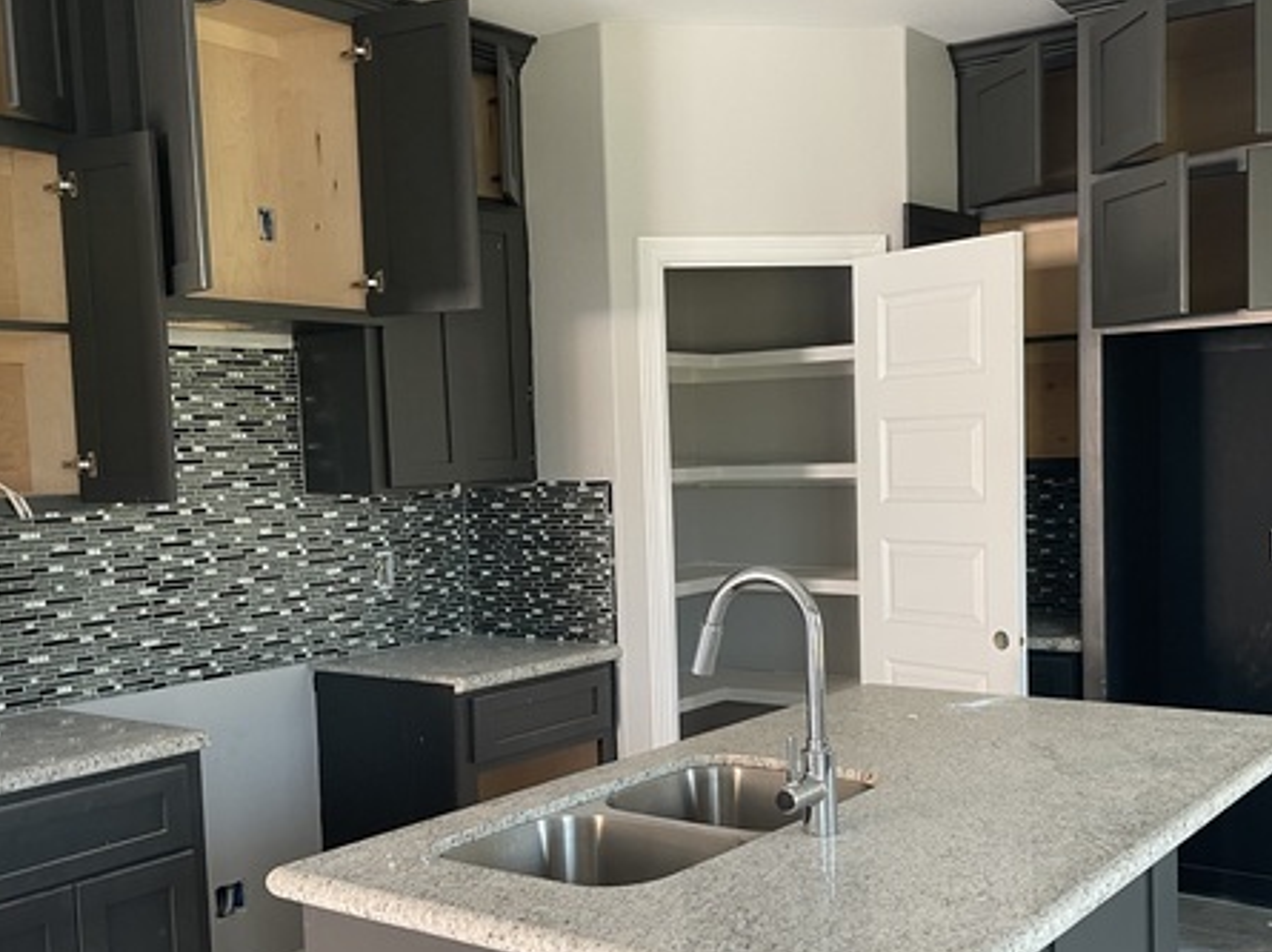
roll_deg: +2.0
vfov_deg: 36.7
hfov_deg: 47.8
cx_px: 699
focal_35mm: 39
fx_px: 1432
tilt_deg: -4.8
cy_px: 563
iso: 125
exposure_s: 1/81
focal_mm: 5.1
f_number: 1.6
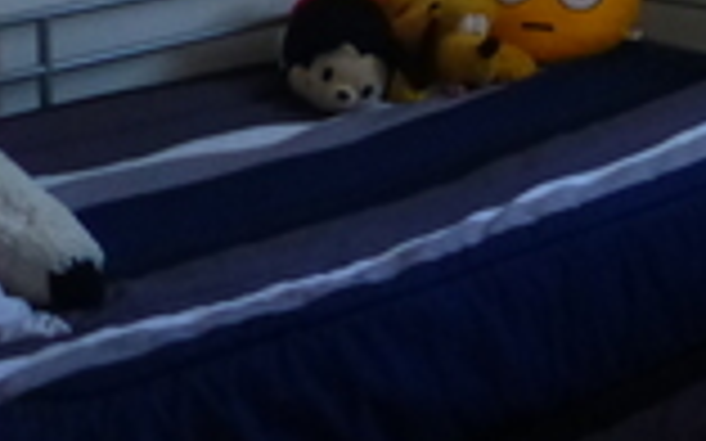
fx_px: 2077
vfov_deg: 11.4
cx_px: 980
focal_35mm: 108
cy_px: -284
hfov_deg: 17.7
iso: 400
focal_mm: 4.3
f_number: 3.3
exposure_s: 1/50
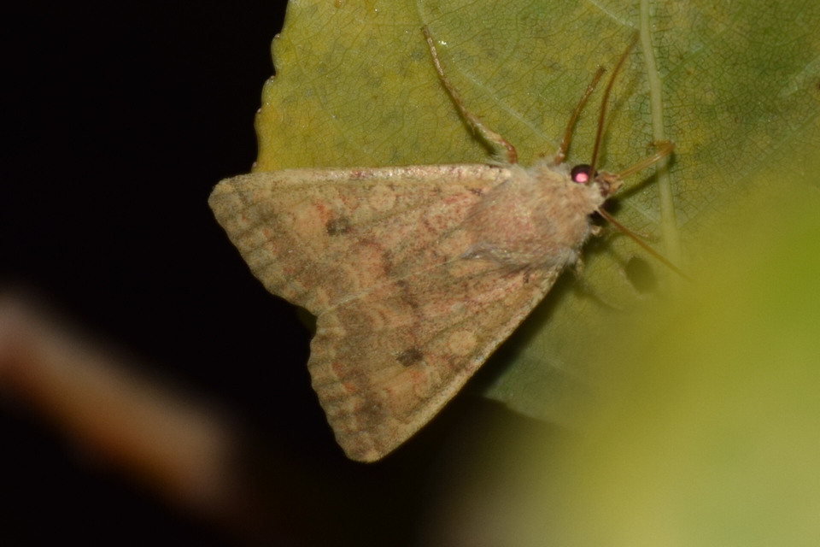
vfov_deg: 6.5
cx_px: 410
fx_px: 4783
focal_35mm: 210
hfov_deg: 9.8
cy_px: 274
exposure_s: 1/60
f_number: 5.6
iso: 320
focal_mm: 140
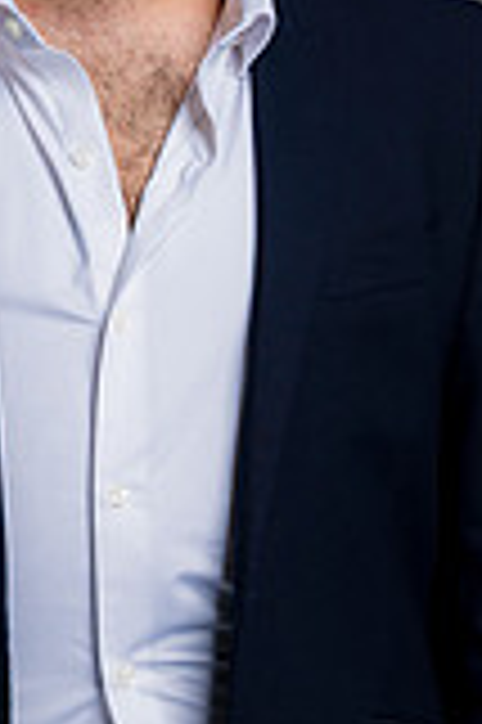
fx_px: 4790
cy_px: 315
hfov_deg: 5.8
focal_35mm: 238
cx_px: 90
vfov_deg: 8.7
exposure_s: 1/200
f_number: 5
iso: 125
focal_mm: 85
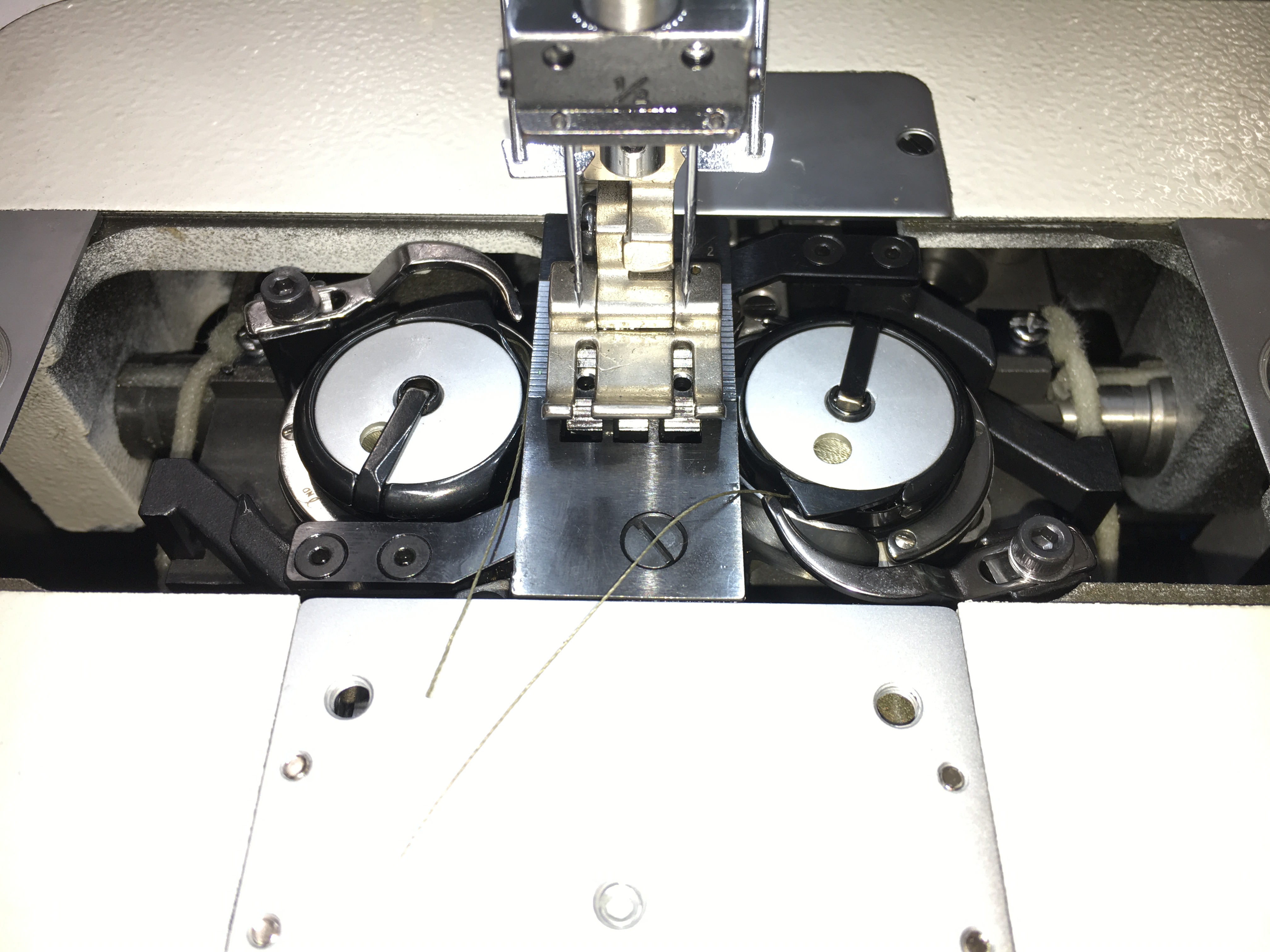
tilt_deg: -55.2
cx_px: 635
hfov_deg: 61.7
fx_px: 1064
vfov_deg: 48.2
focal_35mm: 29
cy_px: 476
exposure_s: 1/60
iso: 32
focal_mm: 4.15
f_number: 2.2
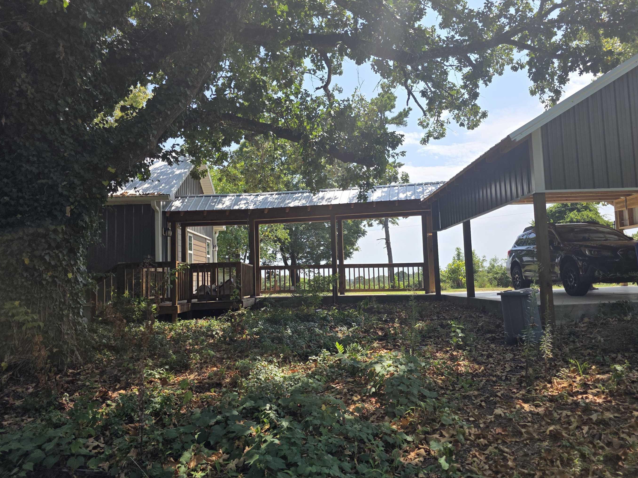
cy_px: 232
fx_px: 479
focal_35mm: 26
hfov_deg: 67.2
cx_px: 350
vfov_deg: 53.0
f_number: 1.7
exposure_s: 1/5778
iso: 80
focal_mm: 6.3
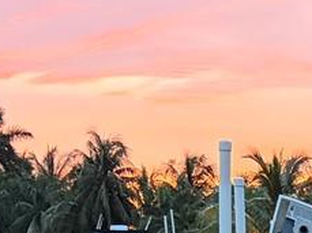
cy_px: 612
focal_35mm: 182
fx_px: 1638
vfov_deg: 7.5
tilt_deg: -11.3
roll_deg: +2.2
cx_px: 482
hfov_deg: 10.5
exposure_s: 1/45
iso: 500
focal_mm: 5.96
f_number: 1.6
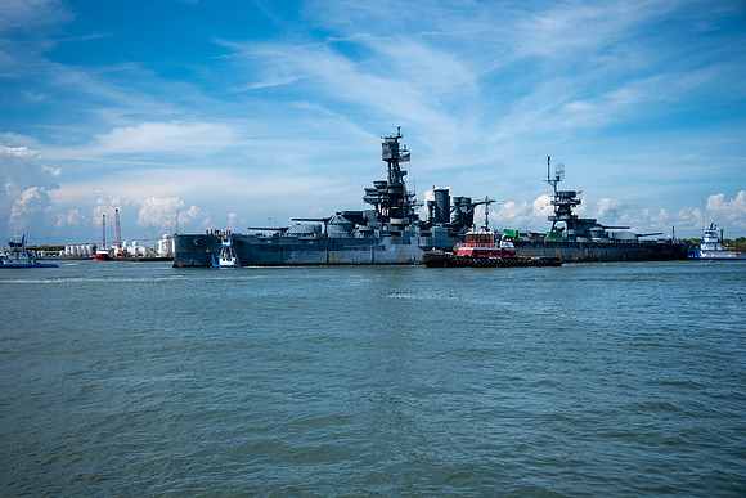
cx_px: 373
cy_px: 249
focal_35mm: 39
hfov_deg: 49.5
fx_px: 808
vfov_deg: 34.2
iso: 160
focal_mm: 26
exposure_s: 1/2200
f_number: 4
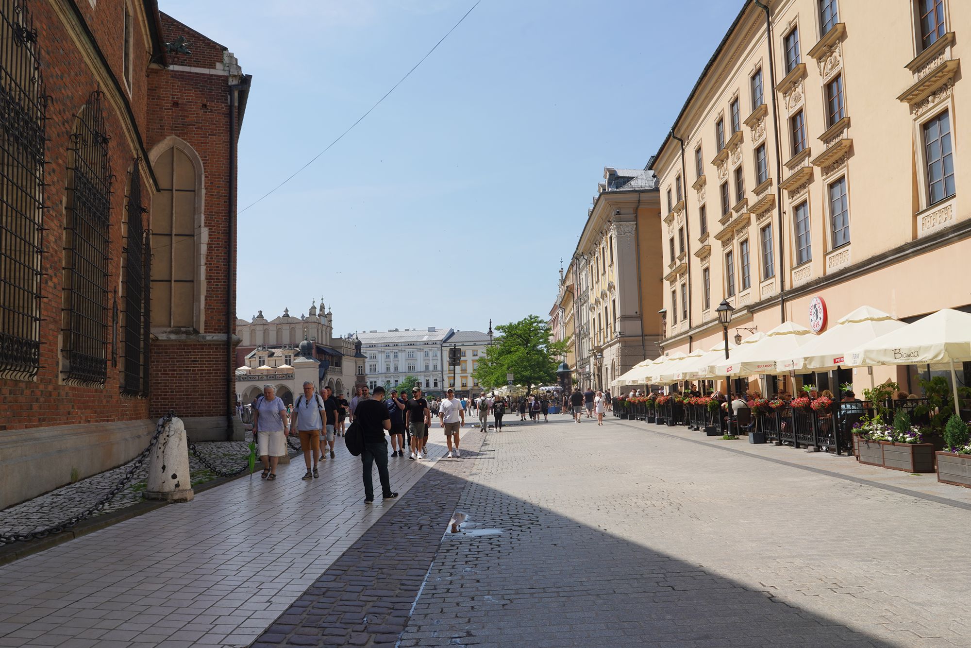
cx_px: 486
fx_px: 647
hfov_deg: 73.7
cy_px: 324
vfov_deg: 53.1
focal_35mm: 24
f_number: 16
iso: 100
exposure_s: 1/100
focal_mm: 24
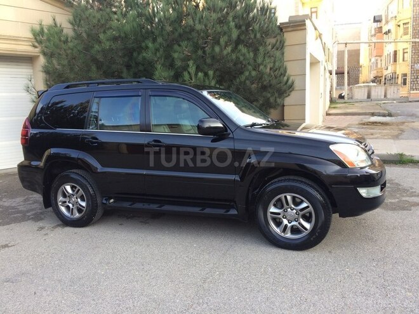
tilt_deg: -8.5
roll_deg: +2.0
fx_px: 351
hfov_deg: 61.7
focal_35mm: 29
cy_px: 157
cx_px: 210
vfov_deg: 48.2
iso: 32
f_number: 2.2
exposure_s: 1/118
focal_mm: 4.15
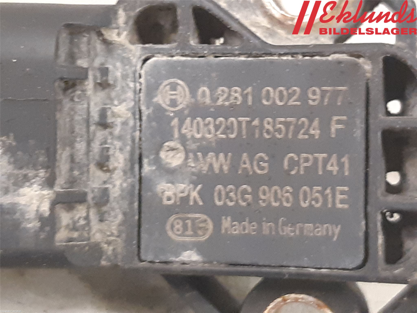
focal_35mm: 26
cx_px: 208
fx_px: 313
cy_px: 156
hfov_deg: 67.3
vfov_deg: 53.1
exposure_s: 1/25
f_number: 1.7
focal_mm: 3.93
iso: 320
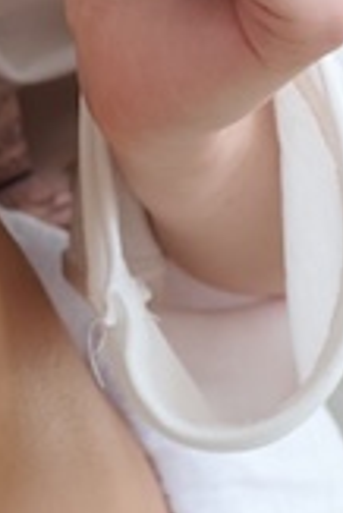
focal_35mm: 258
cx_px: -312
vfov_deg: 7.9
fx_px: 3679
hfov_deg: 5.2
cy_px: -107
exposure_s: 1/125
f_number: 3.5
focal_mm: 35
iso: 200
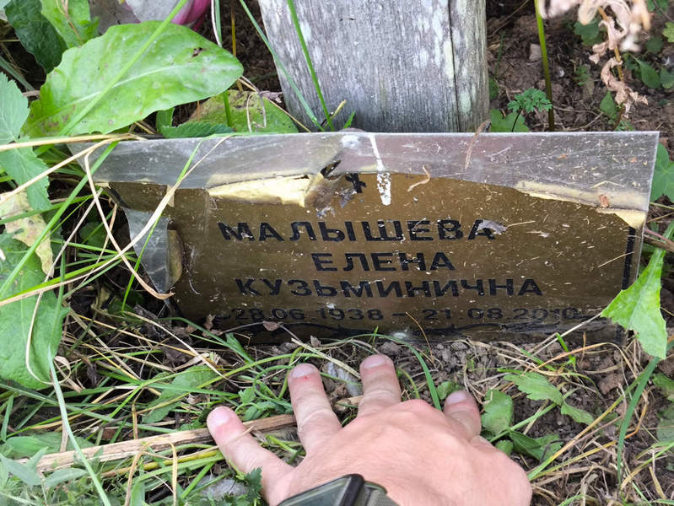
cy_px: 253
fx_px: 974
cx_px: 337
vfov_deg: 29.1
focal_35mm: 50
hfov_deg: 38.2
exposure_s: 1/50
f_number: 1.7
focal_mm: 4.71
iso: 250
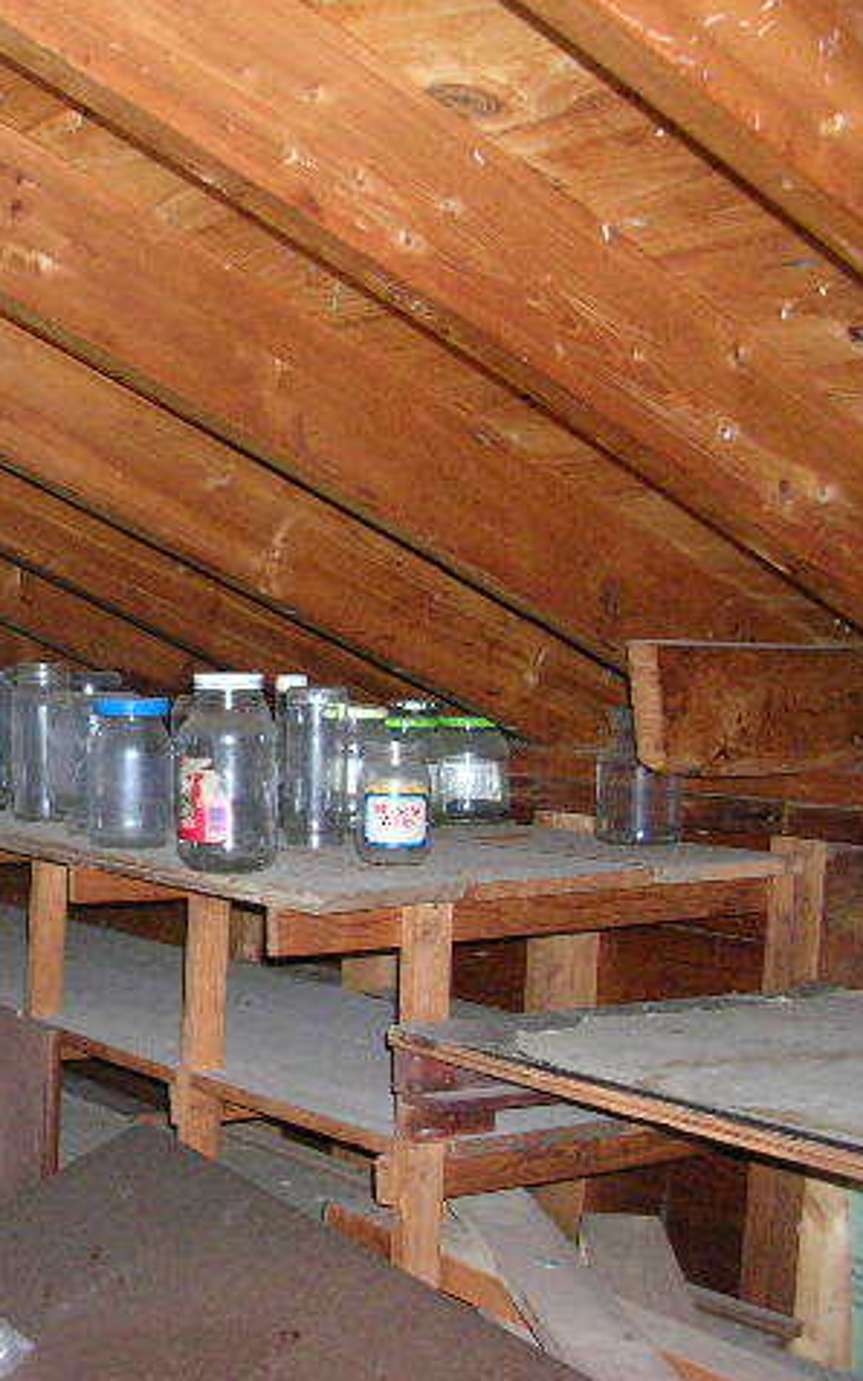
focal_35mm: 54
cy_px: 689
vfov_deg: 37.5
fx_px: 2033
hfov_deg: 23.2
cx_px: 41
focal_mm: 5.8
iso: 200
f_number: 2.8
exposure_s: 1/60.1
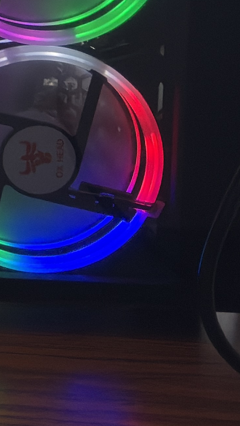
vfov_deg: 12.3
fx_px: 1888
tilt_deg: -5.3
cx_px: -675
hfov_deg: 6.2
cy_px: -188
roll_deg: -0.8
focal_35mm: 167
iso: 100
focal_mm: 6.76
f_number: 1.78
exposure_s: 1/98
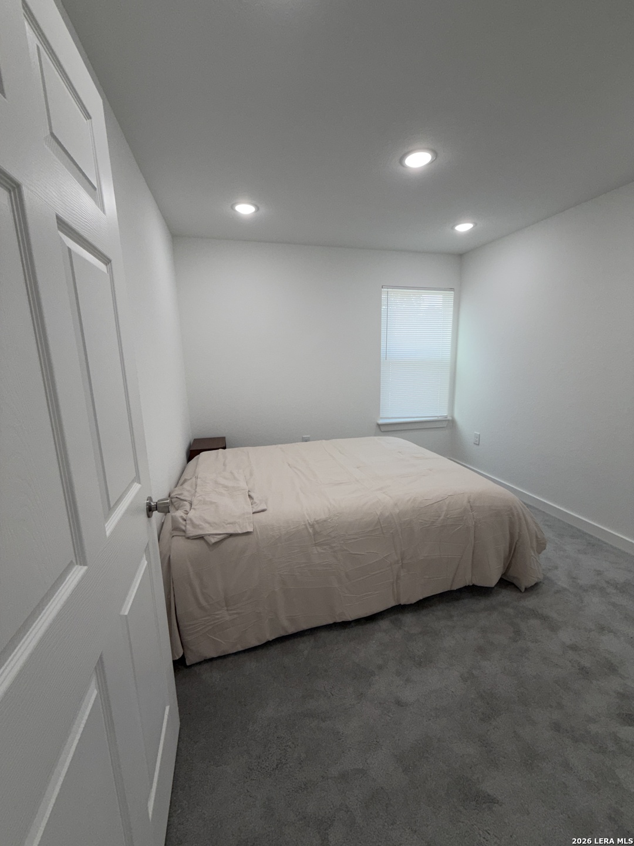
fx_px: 342
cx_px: 317
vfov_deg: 102.1
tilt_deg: -12.0
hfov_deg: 85.7
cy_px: 423
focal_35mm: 14
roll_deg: +1.2
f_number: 2.2
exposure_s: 1/120
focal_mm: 2.22
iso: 80
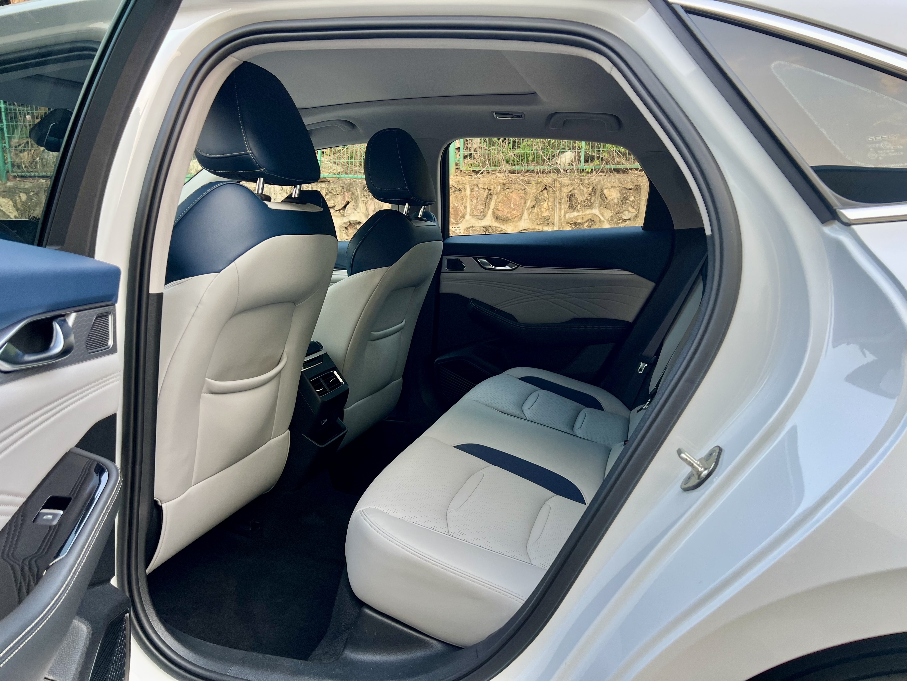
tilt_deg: -8.8
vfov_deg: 53.1
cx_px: 454
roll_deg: -0.3
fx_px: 681
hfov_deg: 67.3
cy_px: 340
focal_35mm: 26
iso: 64
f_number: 1.5
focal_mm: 5.7
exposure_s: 1/121
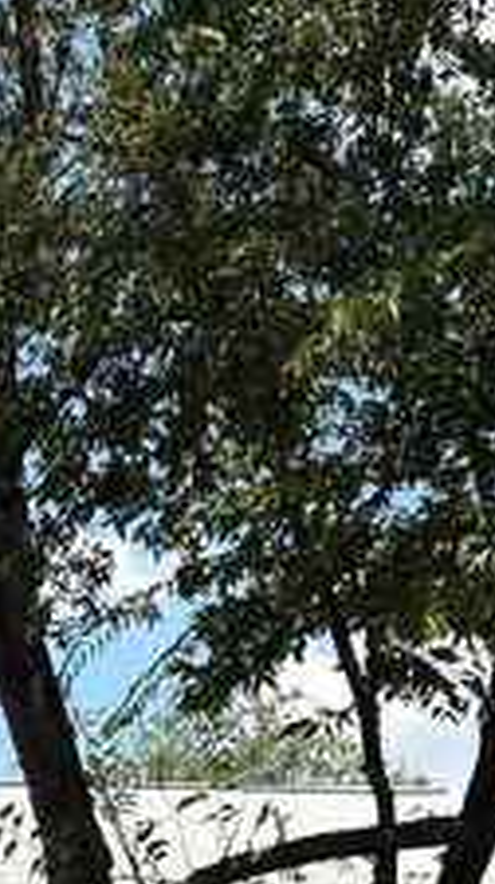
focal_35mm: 129
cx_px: -668
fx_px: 3020
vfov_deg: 15.7
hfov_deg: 8.6
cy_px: 1179
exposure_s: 1/2639
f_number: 1.6
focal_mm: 5.96
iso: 50
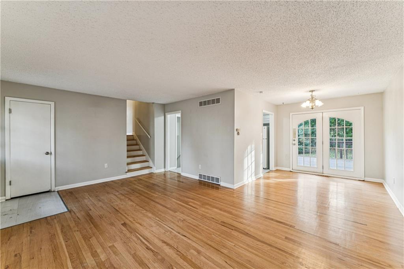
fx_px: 157
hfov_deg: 104.3
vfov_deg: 81.2
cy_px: 134
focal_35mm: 14
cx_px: 202
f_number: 13
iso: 400
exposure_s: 1/2
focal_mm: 14
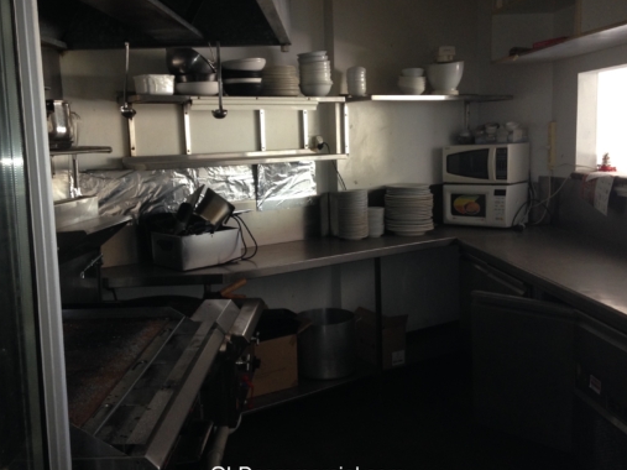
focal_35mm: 38
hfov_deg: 49.0
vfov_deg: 37.7
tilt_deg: -6.0
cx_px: 308
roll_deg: +2.4
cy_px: 220
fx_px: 688
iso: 100
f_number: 2.4
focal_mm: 4.12
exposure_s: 1/20
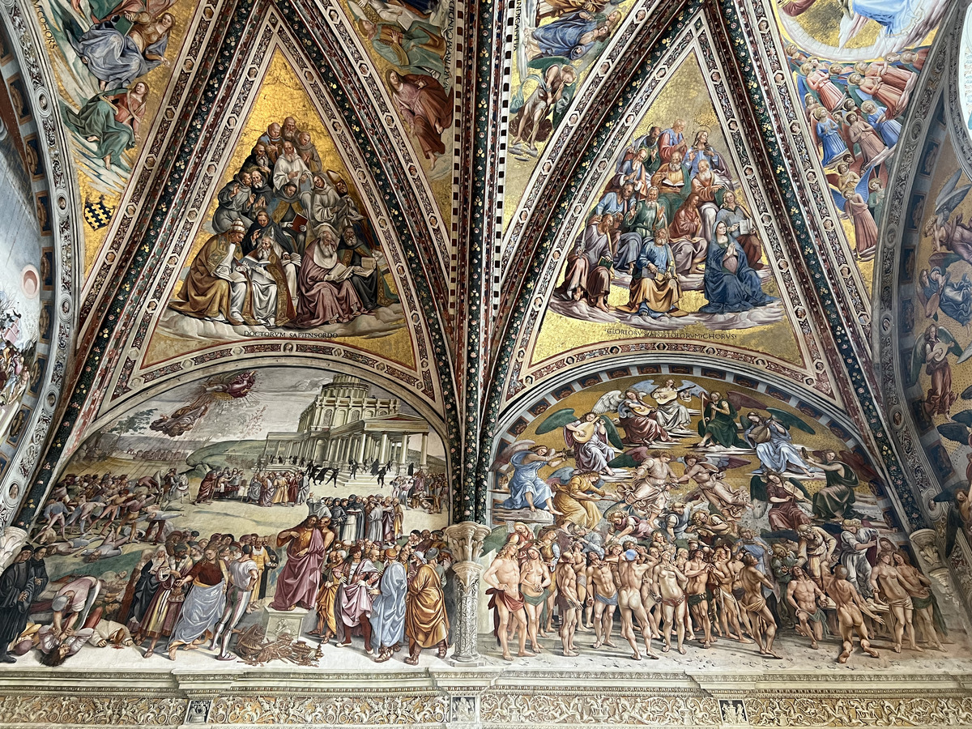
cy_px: 364
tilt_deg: +41.4
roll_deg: -0.1
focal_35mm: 26
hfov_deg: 67.3
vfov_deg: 53.1
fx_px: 730
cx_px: 486
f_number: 1.5
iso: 200
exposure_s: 1/60
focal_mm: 5.7
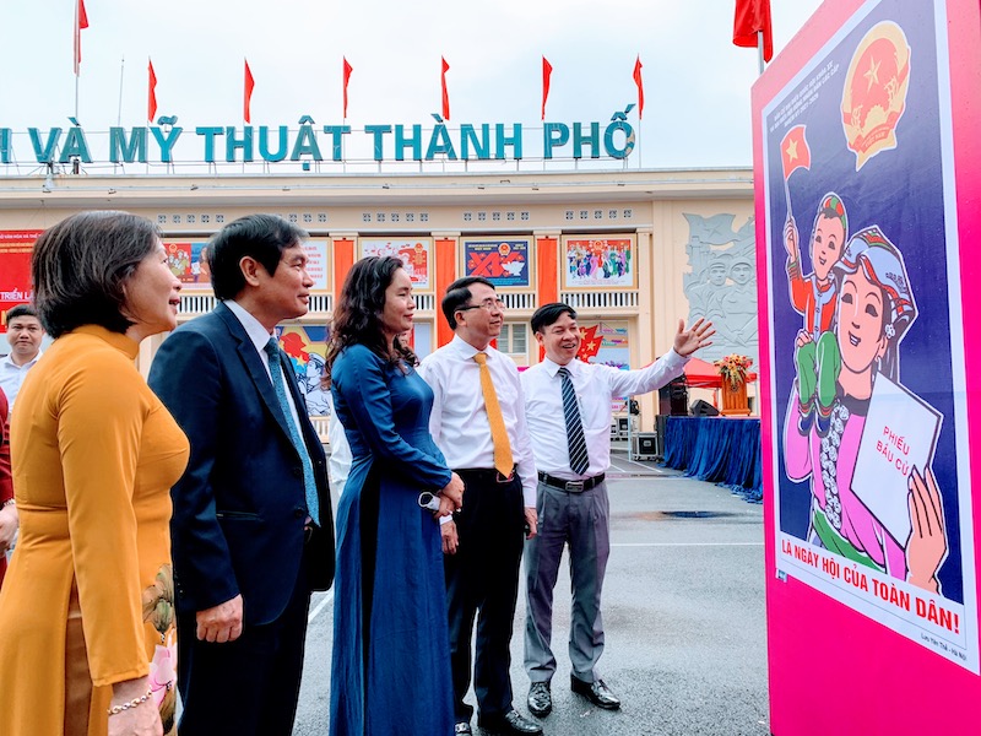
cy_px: 368
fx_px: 737
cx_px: 490
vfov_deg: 53.1
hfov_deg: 67.3
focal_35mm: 26
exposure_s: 1/122
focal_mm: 4.25
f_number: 1.8
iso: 25
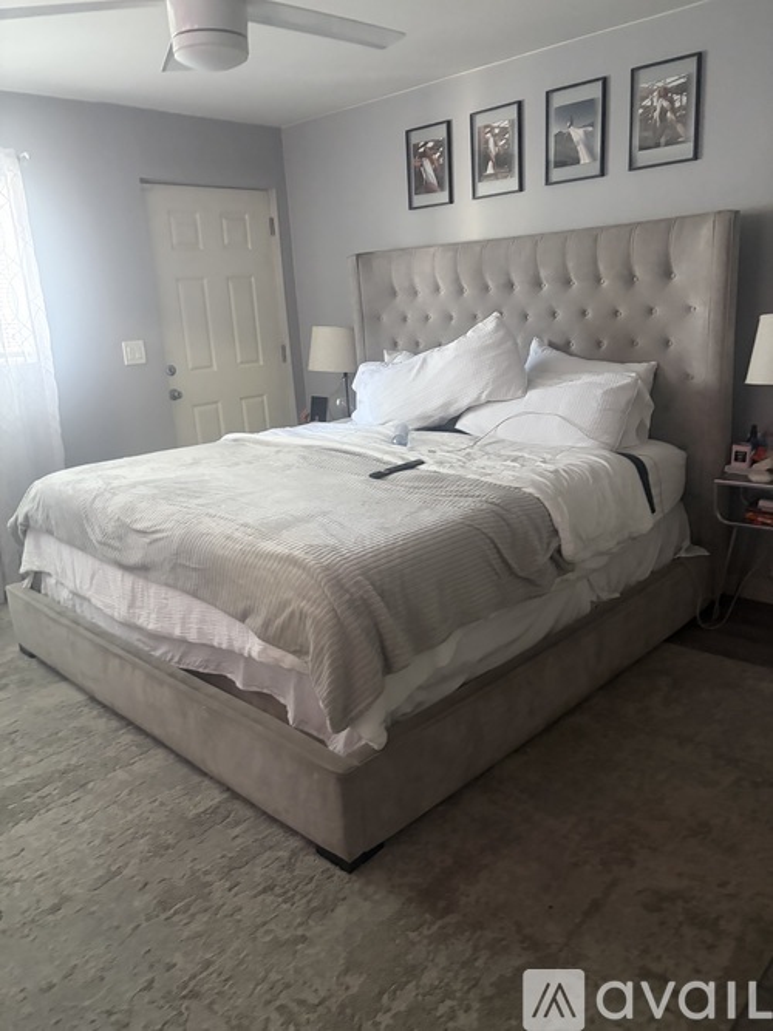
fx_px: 774
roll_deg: +5.9
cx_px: 386
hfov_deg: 53.0
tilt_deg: -13.4
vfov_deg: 67.3
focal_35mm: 26
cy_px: 516
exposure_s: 1/30
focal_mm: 5.96
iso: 500
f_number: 1.6
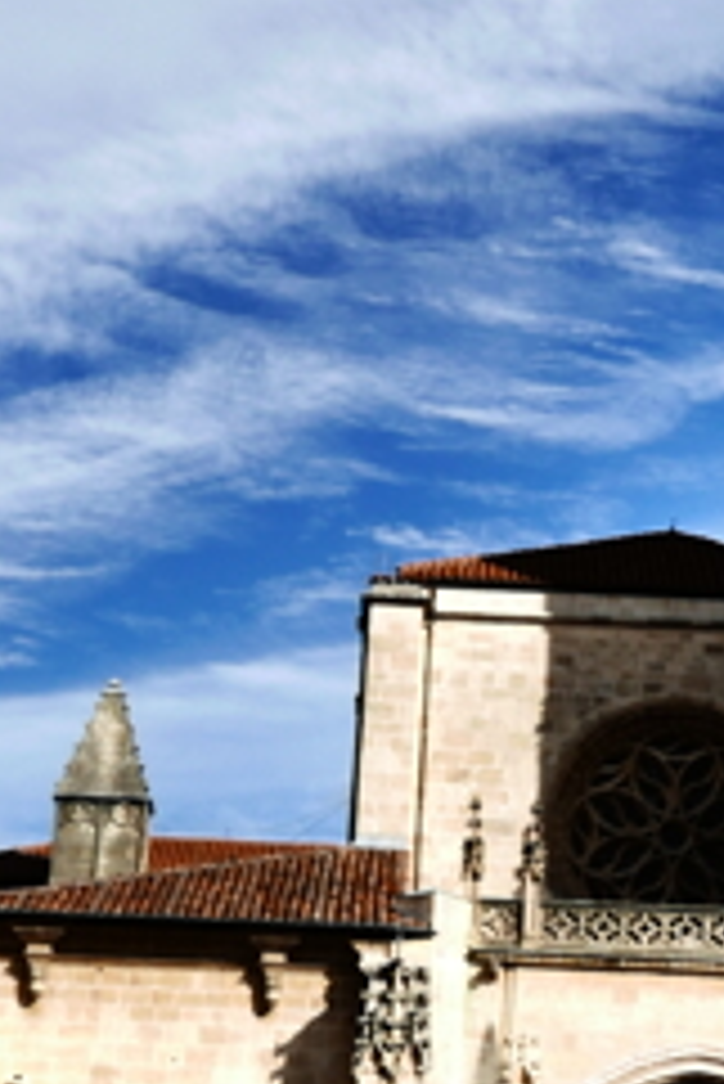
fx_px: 4006
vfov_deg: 15.4
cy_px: 405
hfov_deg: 10.1
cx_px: 929
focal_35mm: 133
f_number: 16
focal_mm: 17.9
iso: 200
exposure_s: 1/60
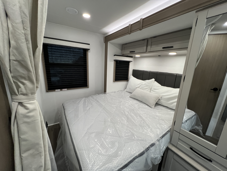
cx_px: 114
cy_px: 86
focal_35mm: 13
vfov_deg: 89.9
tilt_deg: -11.3
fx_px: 85
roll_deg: +0.0
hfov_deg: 106.2
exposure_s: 1/99
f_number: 1.8
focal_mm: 1.57
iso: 200
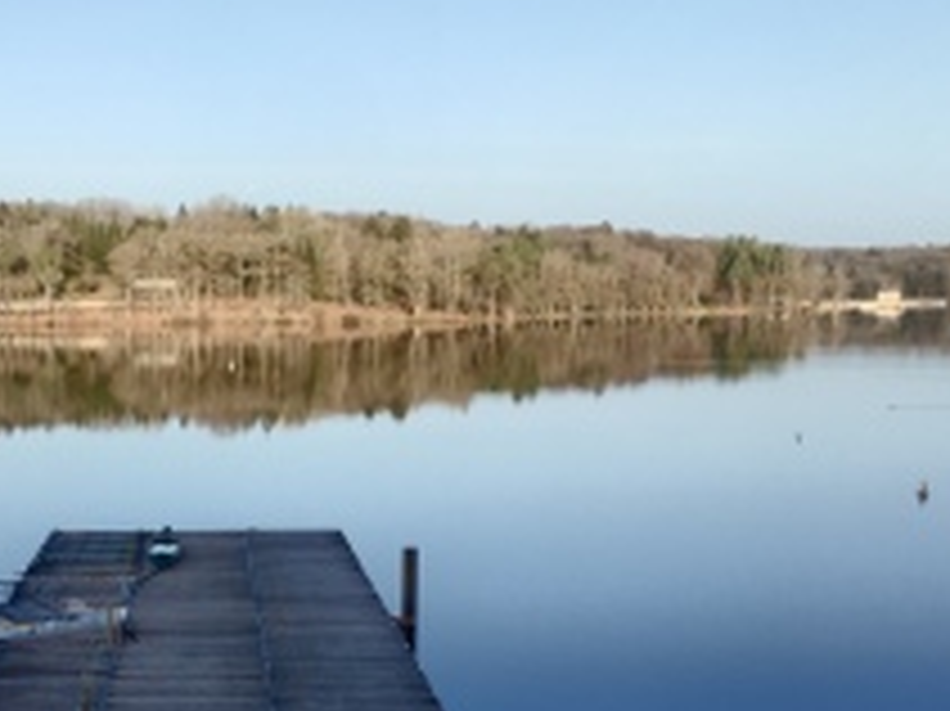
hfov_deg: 34.1
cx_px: 216
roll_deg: +0.8
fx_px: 1509
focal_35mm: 55
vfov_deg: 26.1
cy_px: 567
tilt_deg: -11.2
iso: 25
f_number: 2.2
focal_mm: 4.15
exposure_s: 1/1789
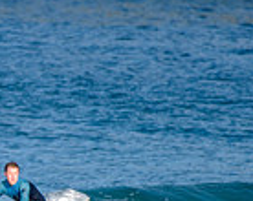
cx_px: -30
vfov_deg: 0.6
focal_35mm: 2425
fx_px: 18132
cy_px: 214
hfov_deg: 0.8
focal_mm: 500
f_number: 5.6
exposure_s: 1/2000
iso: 200
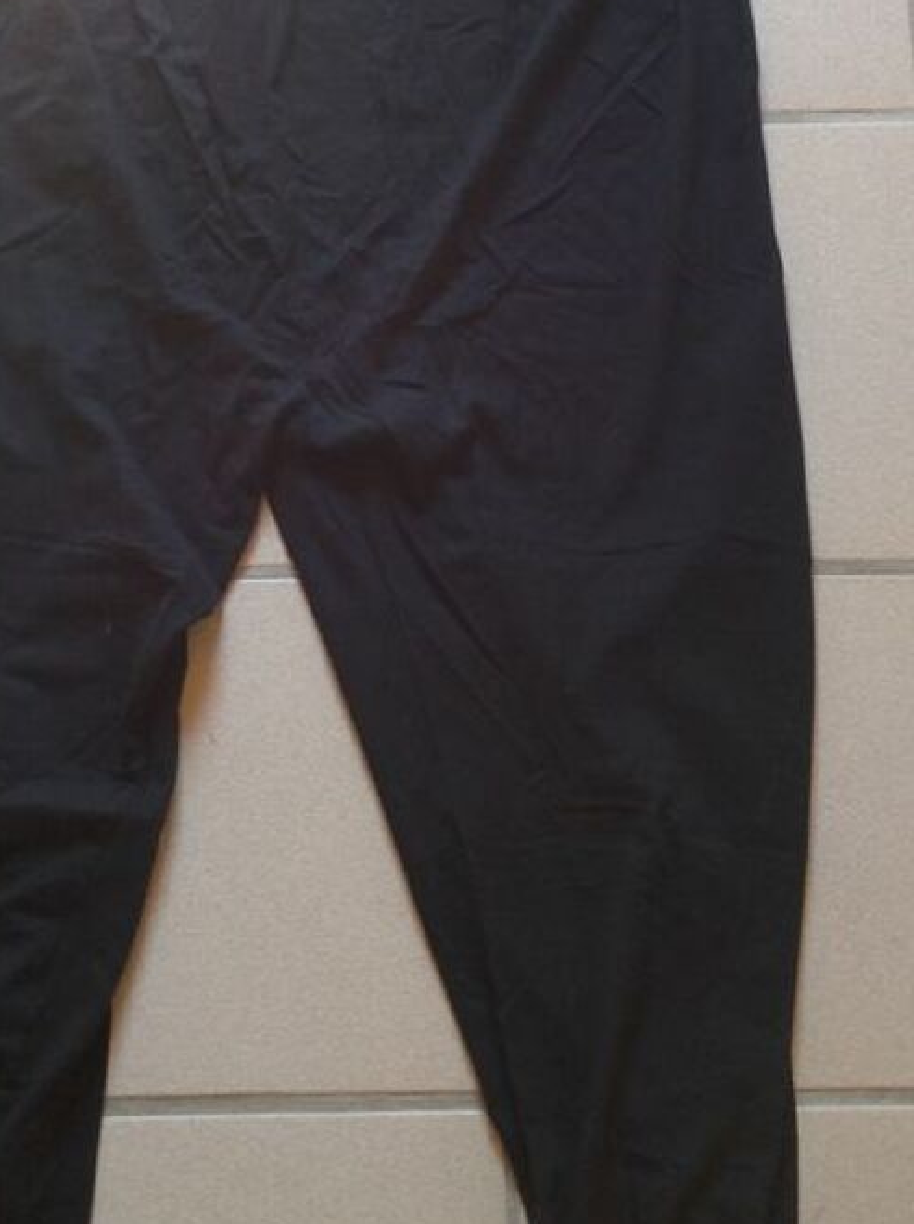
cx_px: 298
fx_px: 2506
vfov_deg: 27.0
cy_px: 292
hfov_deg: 20.6
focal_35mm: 71
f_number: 2.4
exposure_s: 1/20
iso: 50
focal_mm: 4.28
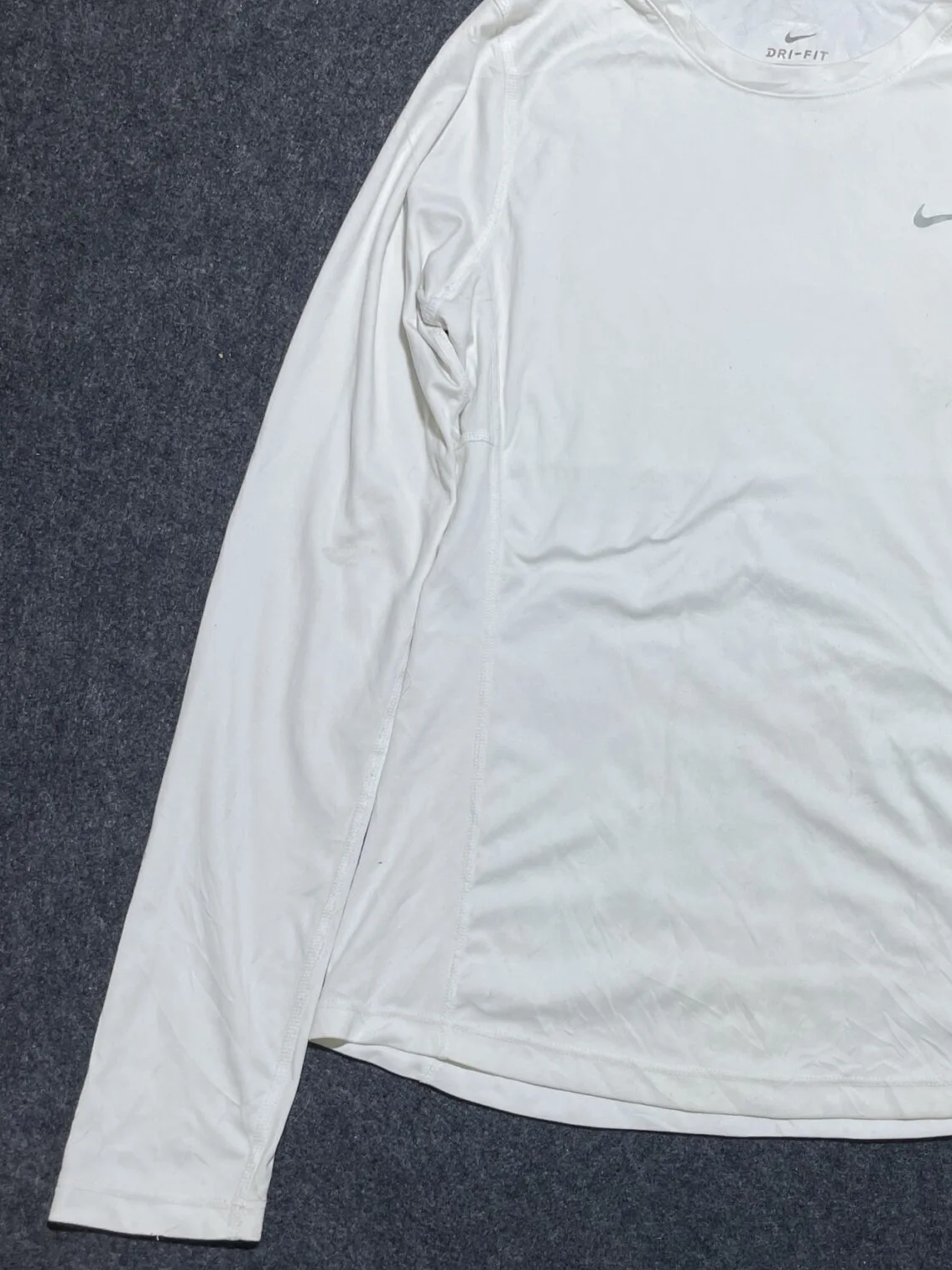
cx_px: 743
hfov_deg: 32.1
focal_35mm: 44
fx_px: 1613
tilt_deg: -60.0
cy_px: 690
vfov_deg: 42.9
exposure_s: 1/100
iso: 40
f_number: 1.6
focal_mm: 4.2
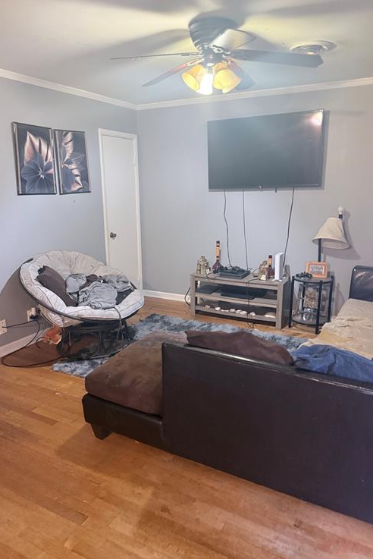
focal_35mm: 26
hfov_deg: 49.6
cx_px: 184
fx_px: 404
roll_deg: +1.9
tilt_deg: -11.3
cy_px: 280
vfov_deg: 69.4
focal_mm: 6.76
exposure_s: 1/30
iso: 800
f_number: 1.78
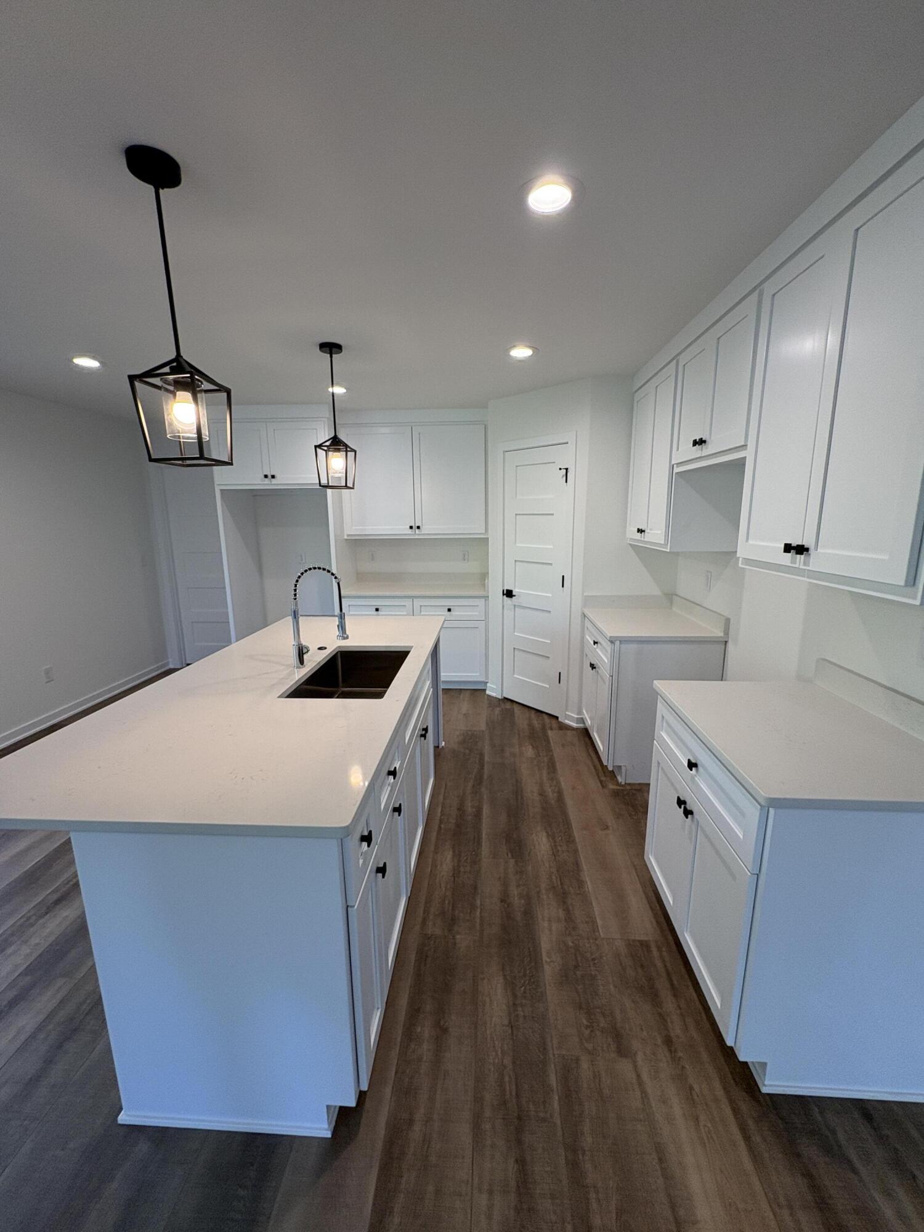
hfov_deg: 85.7
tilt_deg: -9.5
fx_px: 498
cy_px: 616
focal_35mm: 14
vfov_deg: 102.1
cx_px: 462
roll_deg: +1.6
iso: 125
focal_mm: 2.22
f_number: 2.2
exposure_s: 1/120
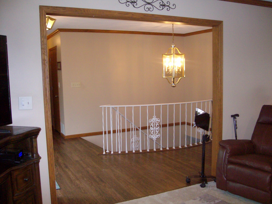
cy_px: 102
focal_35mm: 35
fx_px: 275
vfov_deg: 40.7
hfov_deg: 52.6
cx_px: 136
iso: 320
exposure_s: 1/40
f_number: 2.8
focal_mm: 5.8
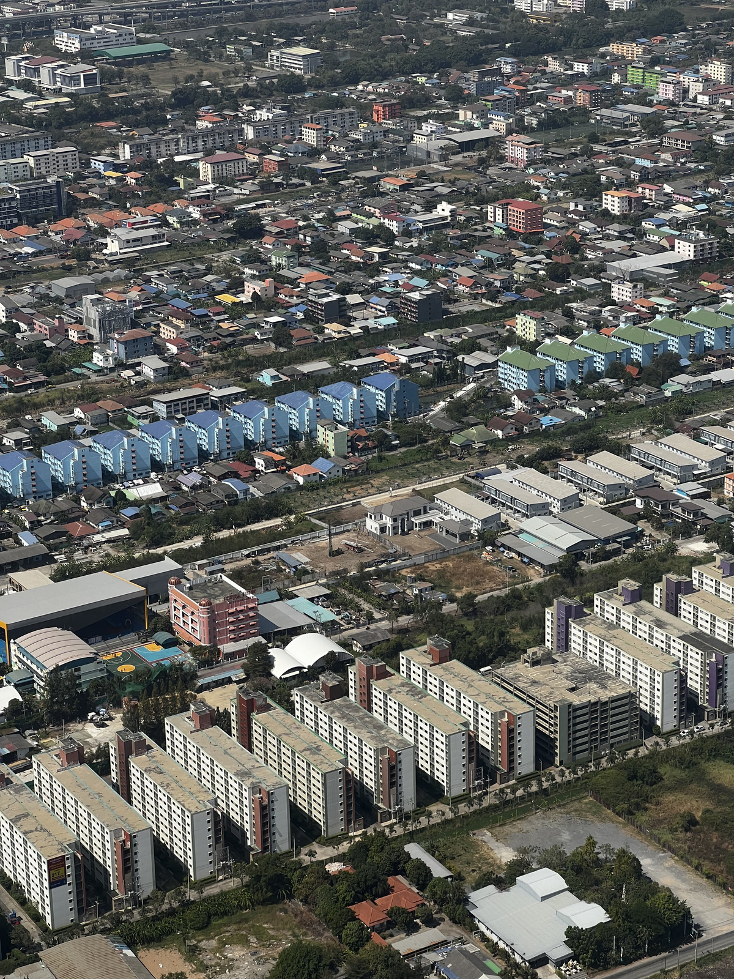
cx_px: 367
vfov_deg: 25.3
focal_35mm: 77
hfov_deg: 19.1
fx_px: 2177
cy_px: 490
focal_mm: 9
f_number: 2.8
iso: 32
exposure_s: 1/809
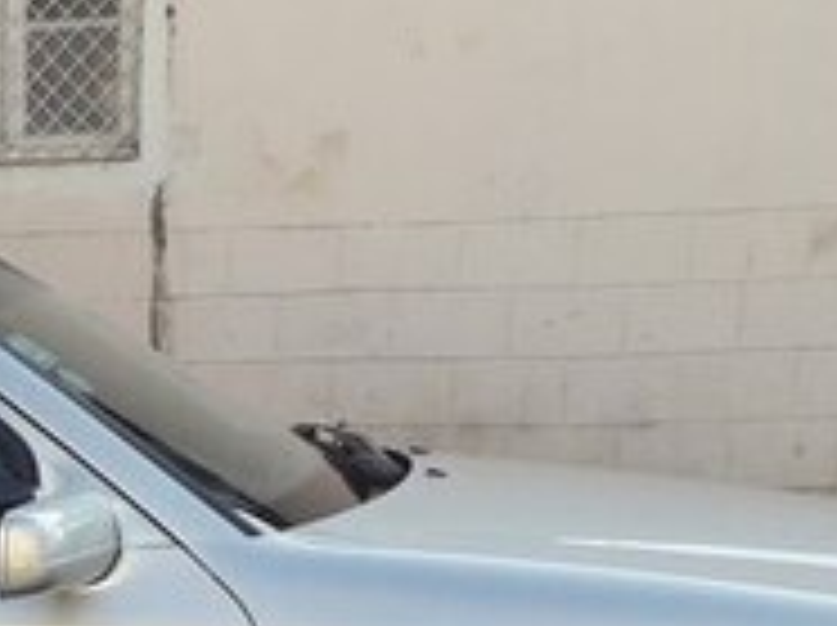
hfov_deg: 19.2
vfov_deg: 14.8
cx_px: -180
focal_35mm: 96
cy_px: 781
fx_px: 2318
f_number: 1.9
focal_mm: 3.6
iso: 40
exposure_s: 1/612
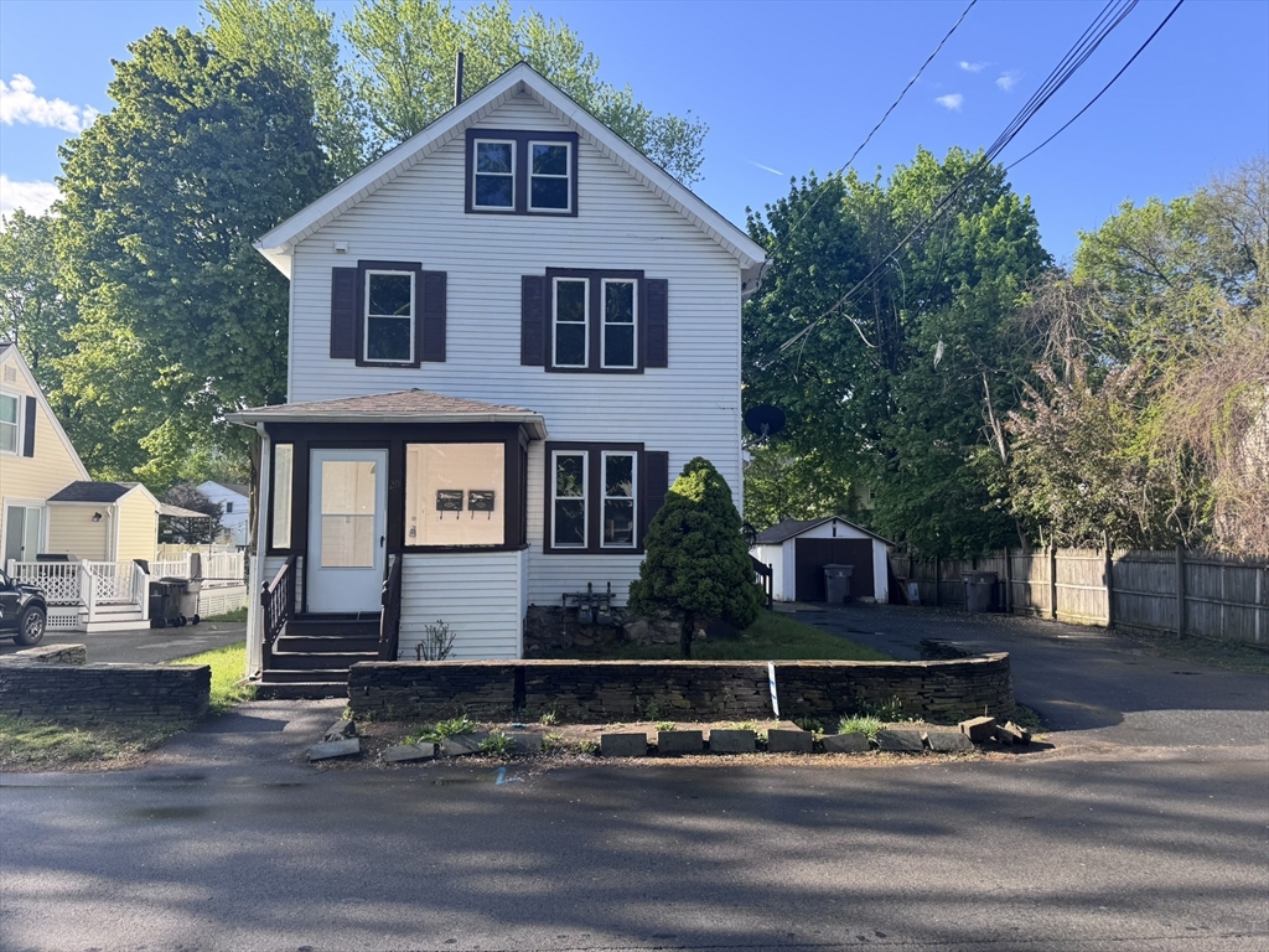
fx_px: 880
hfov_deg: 71.6
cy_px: 476
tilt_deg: +3.5
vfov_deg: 56.8
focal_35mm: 24
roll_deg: -0.9
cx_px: 634
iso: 80
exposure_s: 1/925
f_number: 1.78
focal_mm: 6.76
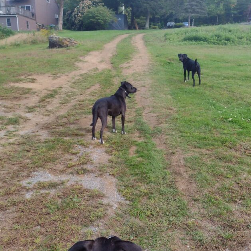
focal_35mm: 39
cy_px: 150
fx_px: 320
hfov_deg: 42.7
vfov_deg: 42.6
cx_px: 147
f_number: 1.7
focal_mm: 4.71
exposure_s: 1/120
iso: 106
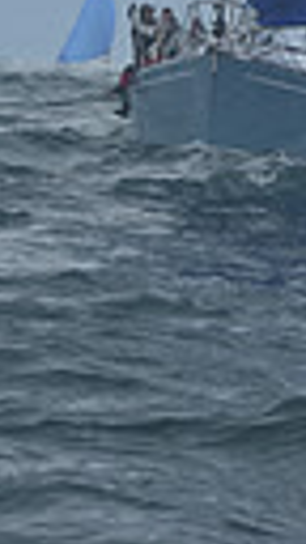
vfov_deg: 4.9
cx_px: 155
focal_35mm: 436
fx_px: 6289
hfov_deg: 2.8
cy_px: -595
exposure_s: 1/800
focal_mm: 92
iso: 320
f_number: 6.3
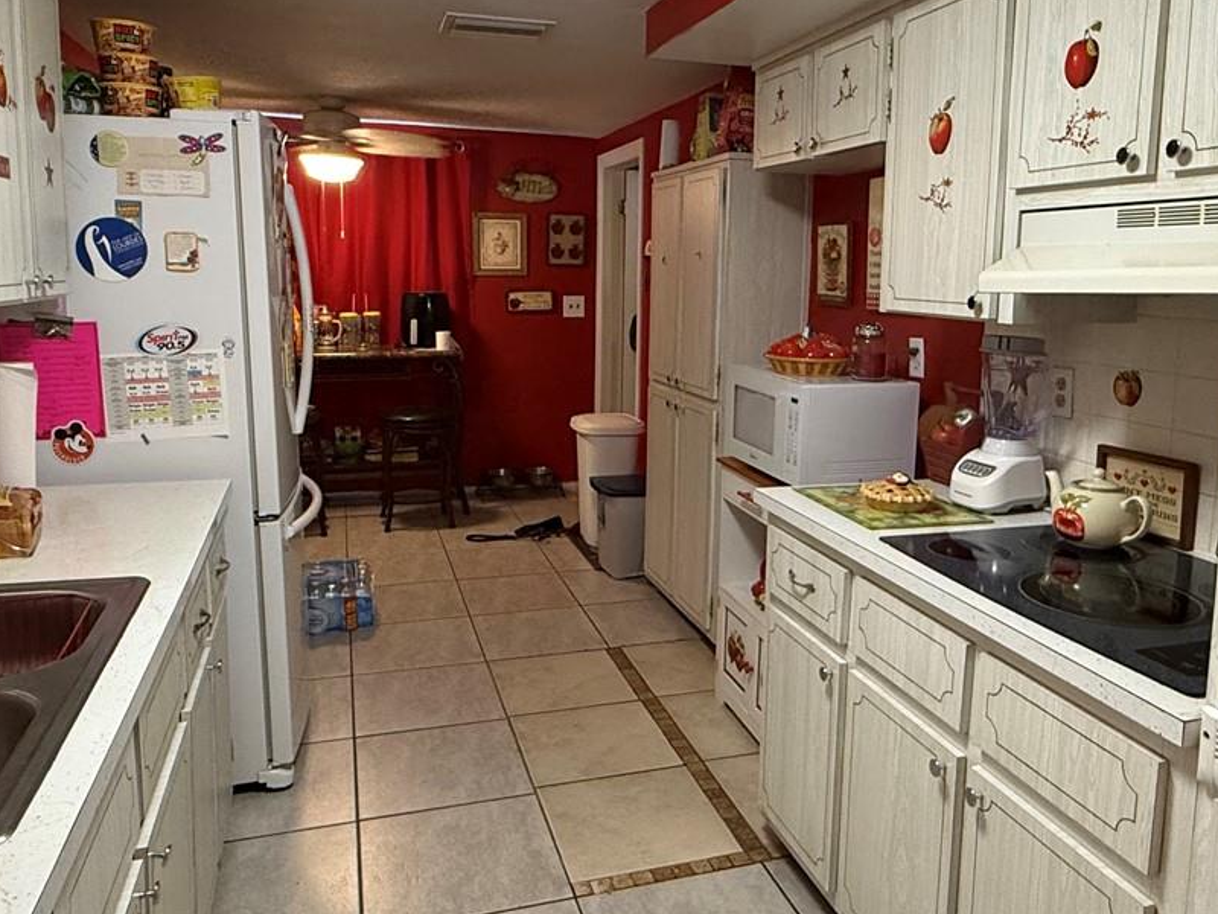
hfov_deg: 63.3
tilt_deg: -6.5
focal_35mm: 28
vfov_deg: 49.6
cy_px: 393
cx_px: 674
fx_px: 985
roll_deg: -1.1
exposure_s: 1/60
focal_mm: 2.22
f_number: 2.2
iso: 500
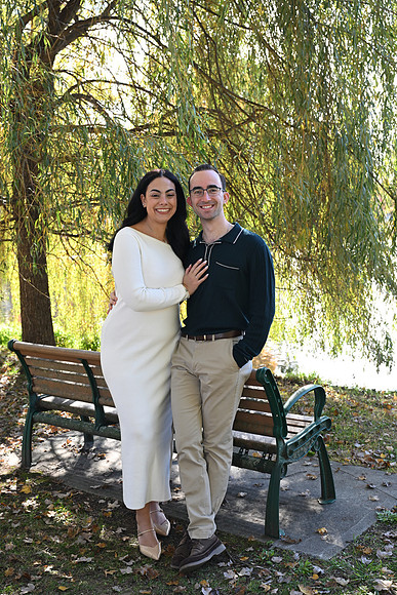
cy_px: 298
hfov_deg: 31.2
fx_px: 711
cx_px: 198
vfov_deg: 45.4
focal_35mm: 43
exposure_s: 1/100
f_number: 5.6
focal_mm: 43
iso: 200
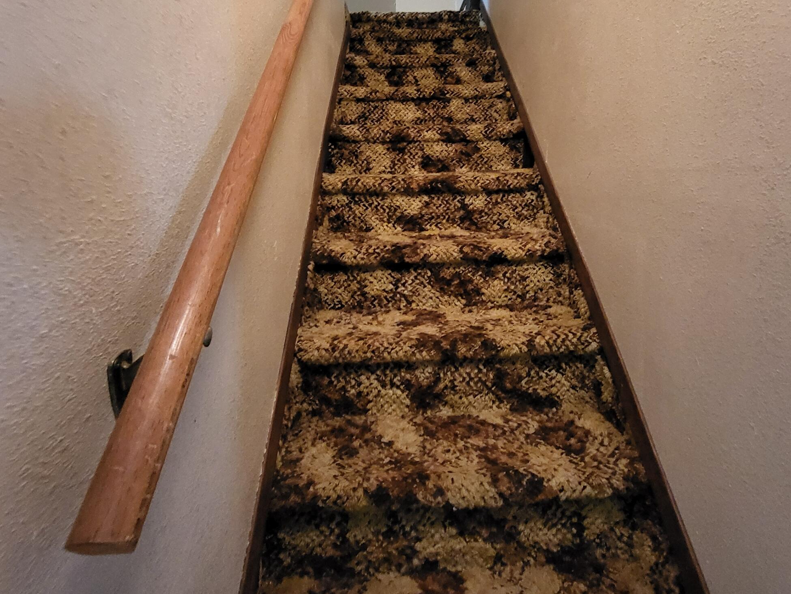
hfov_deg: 81.6
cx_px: 420
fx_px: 457
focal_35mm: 20
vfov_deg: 63.7
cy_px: 182
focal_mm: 1.74
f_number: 2.2
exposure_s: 1/24
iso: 800
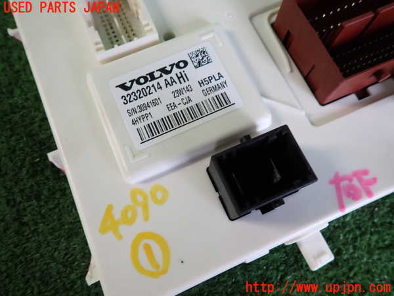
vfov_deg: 54.9
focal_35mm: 25
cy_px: 148
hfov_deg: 69.4
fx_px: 285
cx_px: 197
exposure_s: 1/40
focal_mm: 4.5
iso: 200
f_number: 2
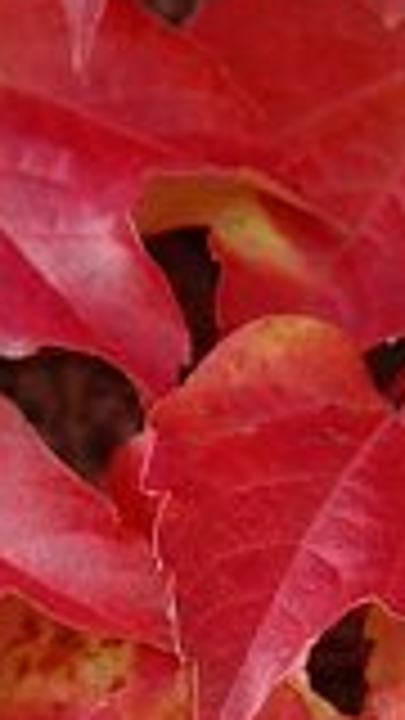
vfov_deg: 4.3
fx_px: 9462
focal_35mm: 496
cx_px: 101
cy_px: 1526
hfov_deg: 2.5
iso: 200
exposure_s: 1/200
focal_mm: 63
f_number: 4.5
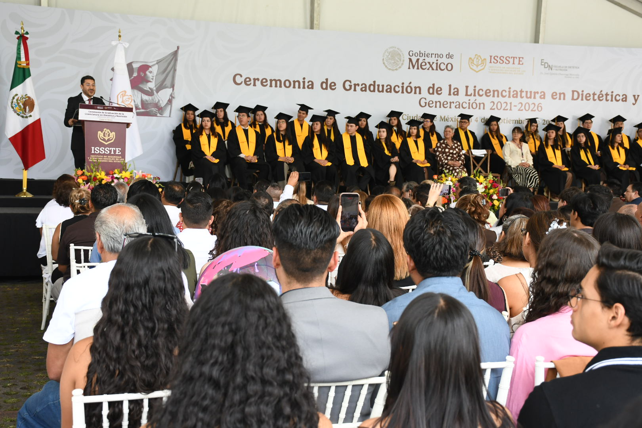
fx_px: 927
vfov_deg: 26.0
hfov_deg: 38.2
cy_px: 214
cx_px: 321
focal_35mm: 52
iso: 640
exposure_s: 1/160
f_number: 6.3
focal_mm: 35
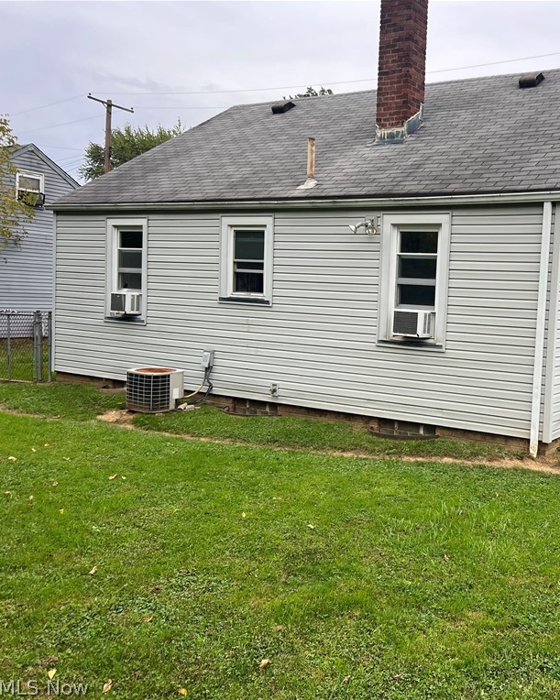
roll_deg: -2.3
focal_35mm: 34
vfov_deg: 52.8
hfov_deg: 41.2
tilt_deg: -2.7
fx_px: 705
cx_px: 463
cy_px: 351
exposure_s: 1/253
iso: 40
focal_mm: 5.7
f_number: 1.5
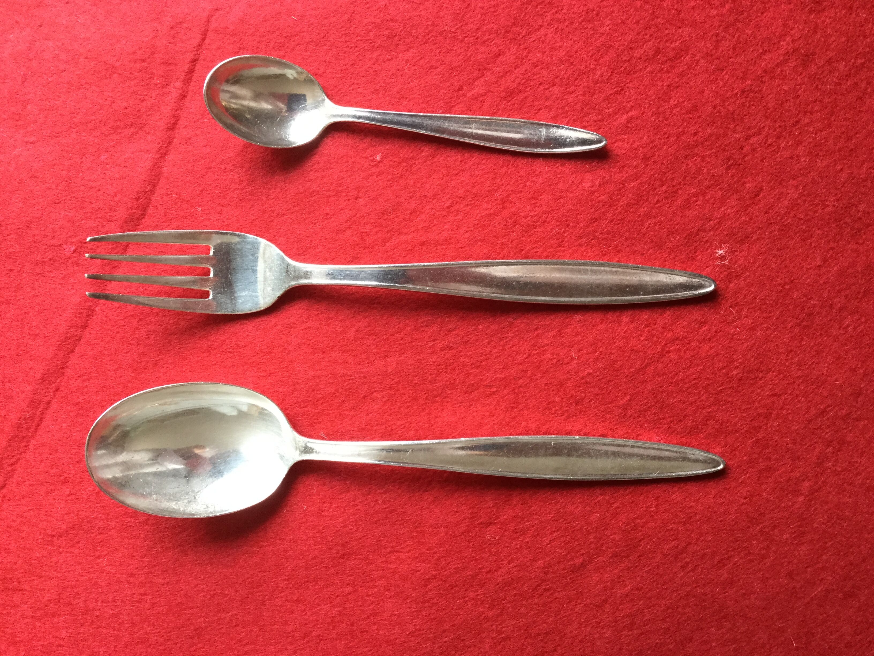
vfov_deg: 45.4
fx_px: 783
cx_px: 437
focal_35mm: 31
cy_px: 328
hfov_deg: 58.4
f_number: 2.4
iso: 64
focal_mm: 3.3
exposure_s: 1/33
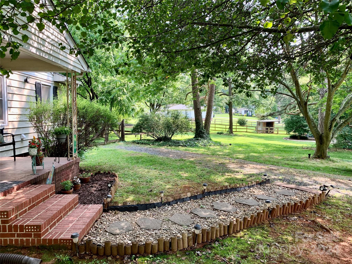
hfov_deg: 67.3
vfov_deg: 53.1
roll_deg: -0.3
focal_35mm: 26
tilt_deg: -5.1
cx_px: 176
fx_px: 264
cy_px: 132
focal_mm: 4.25
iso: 25
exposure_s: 1/121
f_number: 1.8
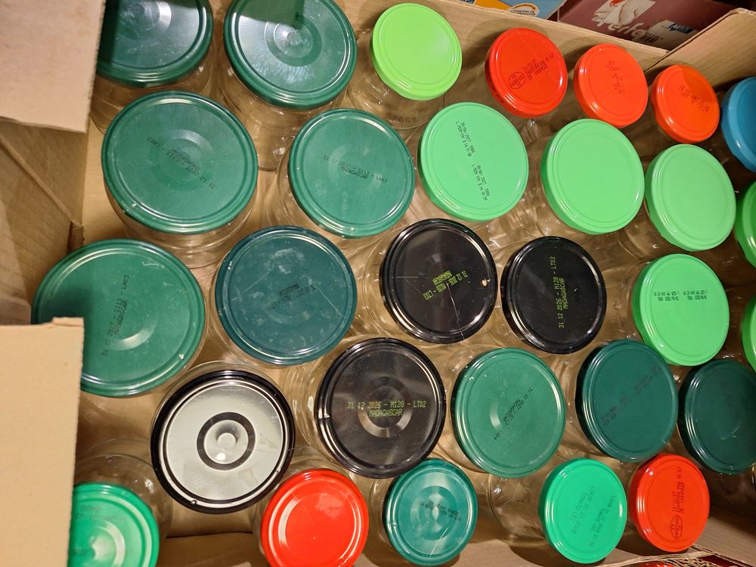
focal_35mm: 23
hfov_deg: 73.9
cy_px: 284
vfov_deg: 58.9
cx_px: 378
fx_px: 502
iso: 250
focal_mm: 5.54
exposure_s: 1/25
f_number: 1.8
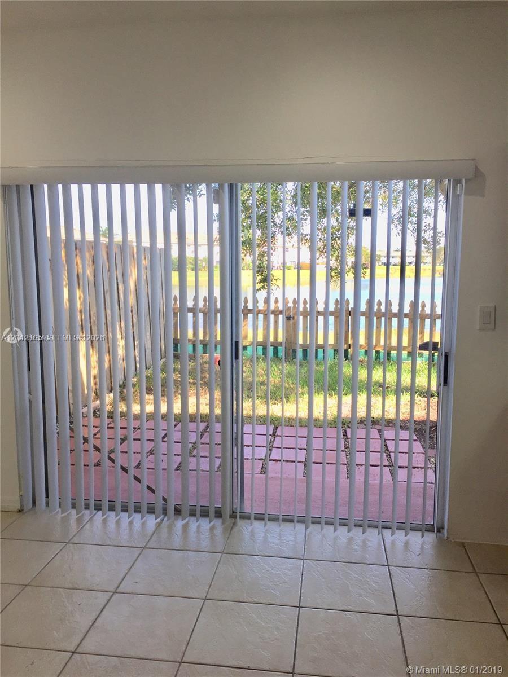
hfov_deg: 48.2
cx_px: 254
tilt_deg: -7.1
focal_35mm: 29
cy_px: 338
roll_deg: +0.2
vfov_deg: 61.7
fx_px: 567
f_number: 2.2
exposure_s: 1/130
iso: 32
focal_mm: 4.15
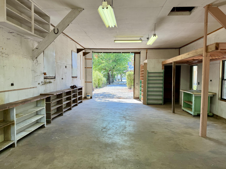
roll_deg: -1.4
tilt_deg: -3.4
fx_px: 157
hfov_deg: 71.6
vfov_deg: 56.8
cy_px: 84
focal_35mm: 24
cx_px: 113
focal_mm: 6.76
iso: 100
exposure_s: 1/291
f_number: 1.78
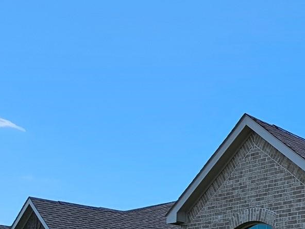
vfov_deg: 27.9
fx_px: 396
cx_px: 490
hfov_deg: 26.0
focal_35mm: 45
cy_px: 281
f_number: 2.2
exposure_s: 1/2016
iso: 50
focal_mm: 2.2
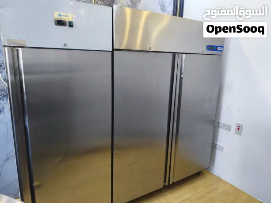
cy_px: 101
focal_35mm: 24
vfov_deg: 56.8
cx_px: 137
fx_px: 188
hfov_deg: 71.6
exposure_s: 1/99.9
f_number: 1.65
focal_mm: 6.18
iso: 250
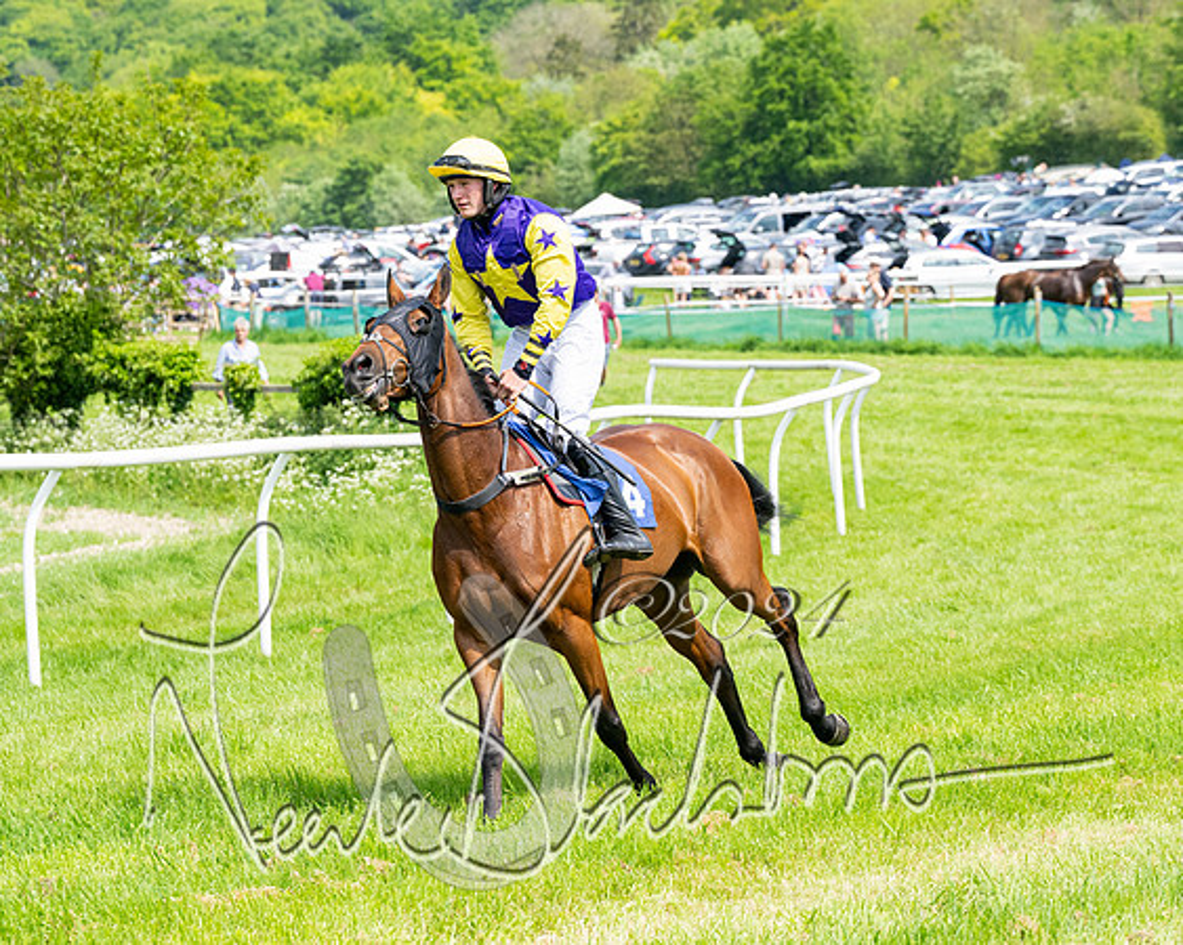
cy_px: 405
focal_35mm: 149
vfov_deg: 10.3
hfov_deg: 12.9
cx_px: 592
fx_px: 5229
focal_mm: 99
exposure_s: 1/2000
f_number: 5
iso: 400
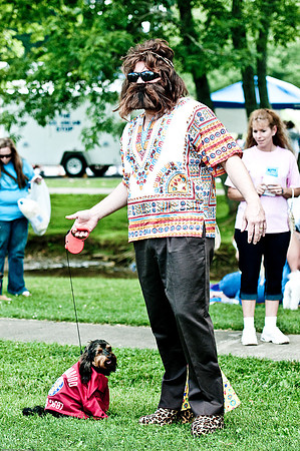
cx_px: 150
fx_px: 1315
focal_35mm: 105
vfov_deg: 19.5
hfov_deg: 13.0
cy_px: 226
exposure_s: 1/1000
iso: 200
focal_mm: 70
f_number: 2.8
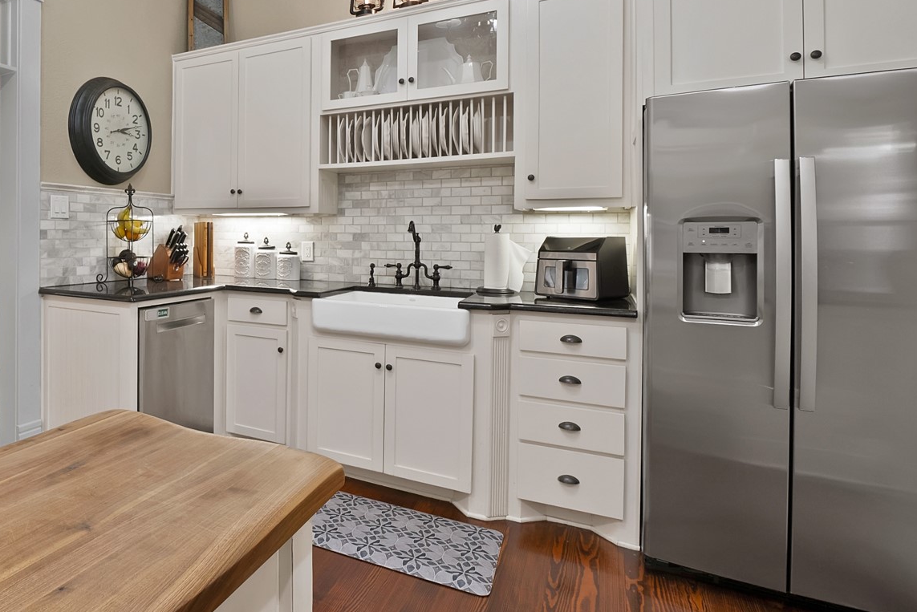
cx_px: 208
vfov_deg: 58.8
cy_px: 228
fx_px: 535
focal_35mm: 21
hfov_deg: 74.2
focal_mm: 12
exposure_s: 1/1.67
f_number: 9
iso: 640
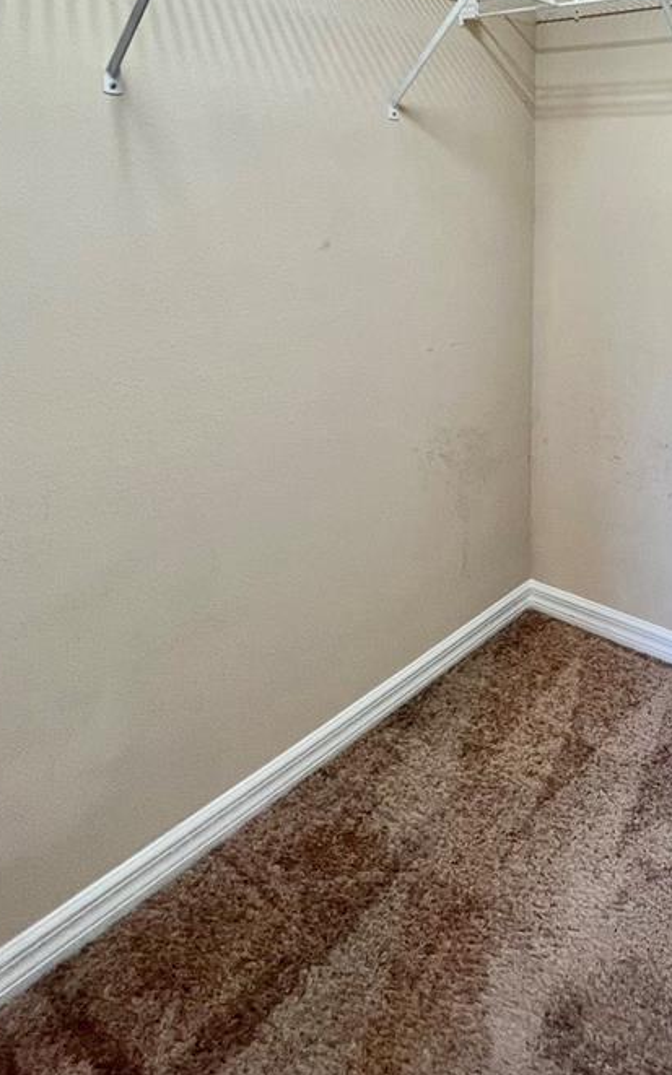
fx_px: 733
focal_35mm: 25
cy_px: 221
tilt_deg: -3.9
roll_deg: -1.2
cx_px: 578
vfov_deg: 66.2
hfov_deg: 45.6
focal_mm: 1.57
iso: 160
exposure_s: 1/60
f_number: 1.8
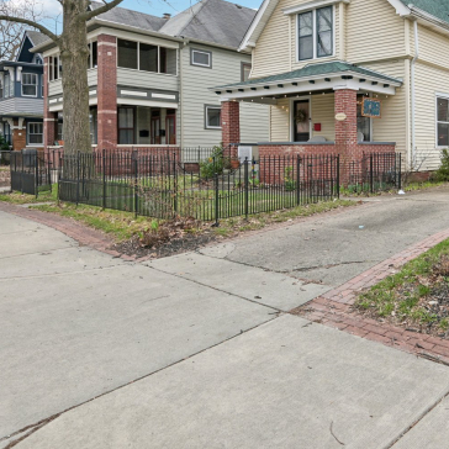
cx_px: 395
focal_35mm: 28
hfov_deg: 51.4
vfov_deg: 56.1
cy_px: 150
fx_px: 411
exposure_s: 1/80
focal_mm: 16
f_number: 8
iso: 100
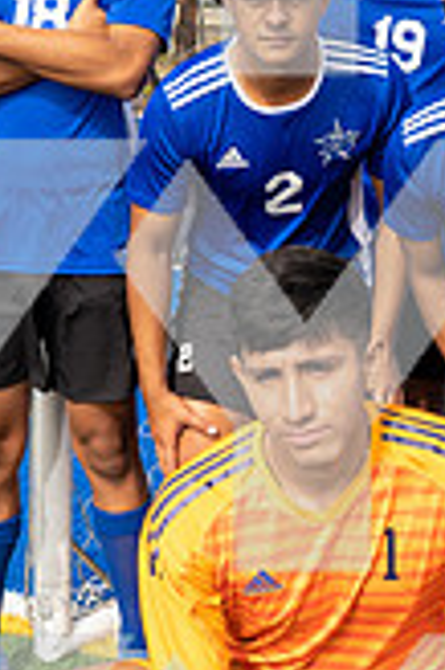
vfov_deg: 23.9
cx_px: 474
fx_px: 1579
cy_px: 357
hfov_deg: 15.7
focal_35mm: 85
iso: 200
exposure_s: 1/250
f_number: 8
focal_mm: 24
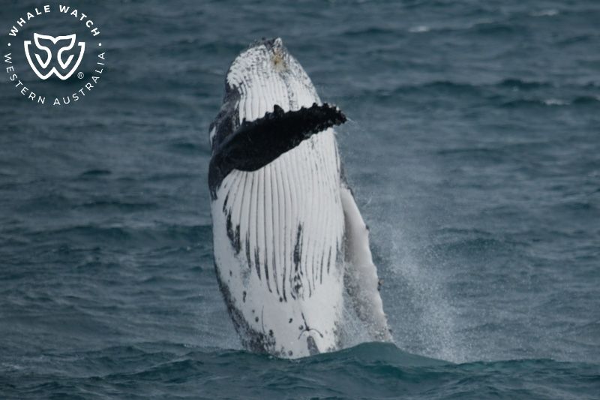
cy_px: 200
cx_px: 300
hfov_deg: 3.4
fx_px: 9997
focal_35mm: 600
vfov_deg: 2.3
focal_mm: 600
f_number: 6.3
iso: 900
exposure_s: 1/8000
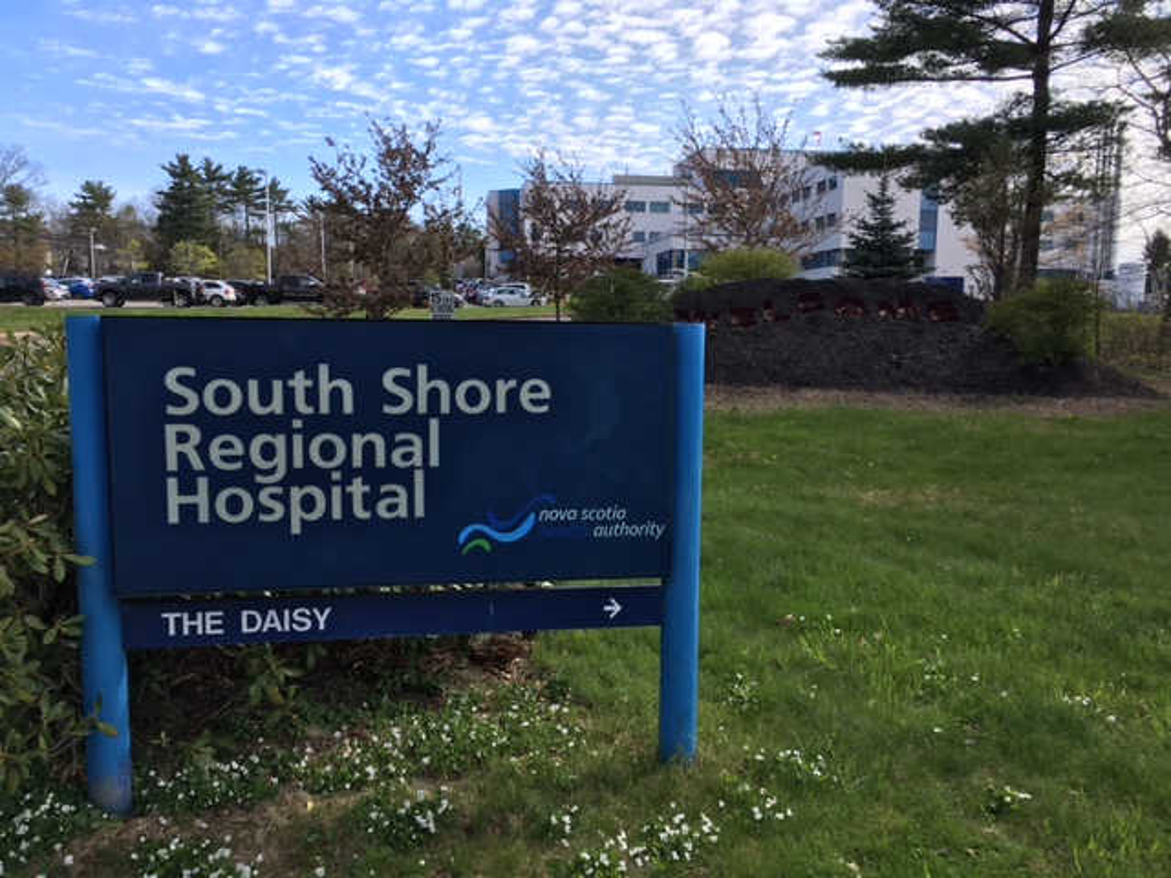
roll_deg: -0.7
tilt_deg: -6.8
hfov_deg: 61.7
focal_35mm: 29
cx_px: 586
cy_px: 439
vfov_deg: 48.2
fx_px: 981
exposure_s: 1/1083
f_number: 2.2
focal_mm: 4.15
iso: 25
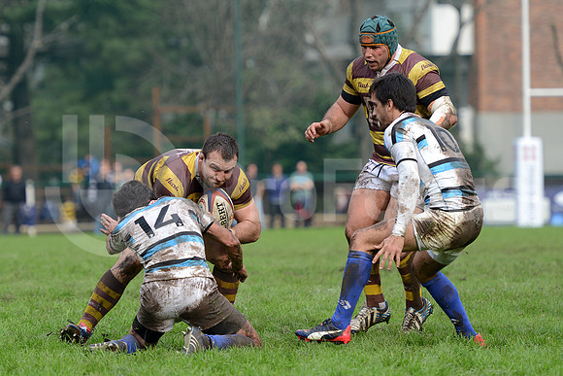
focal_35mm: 230
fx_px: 3598
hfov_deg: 8.9
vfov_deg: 6.0
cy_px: 188
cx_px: 282
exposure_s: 1/800
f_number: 4
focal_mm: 230
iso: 500
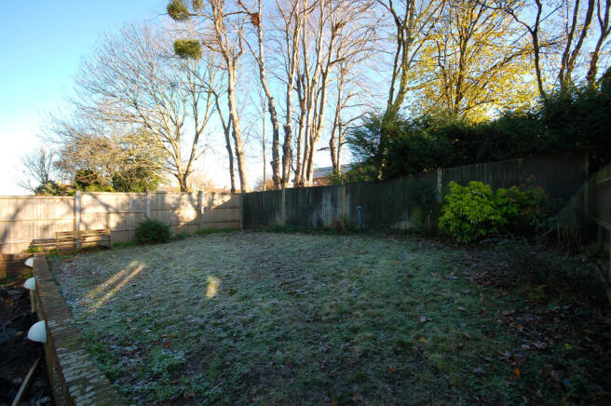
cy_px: 203
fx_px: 254
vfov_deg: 77.2
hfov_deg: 100.4
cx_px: 306
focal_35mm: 15
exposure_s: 1/125
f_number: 5.6
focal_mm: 10
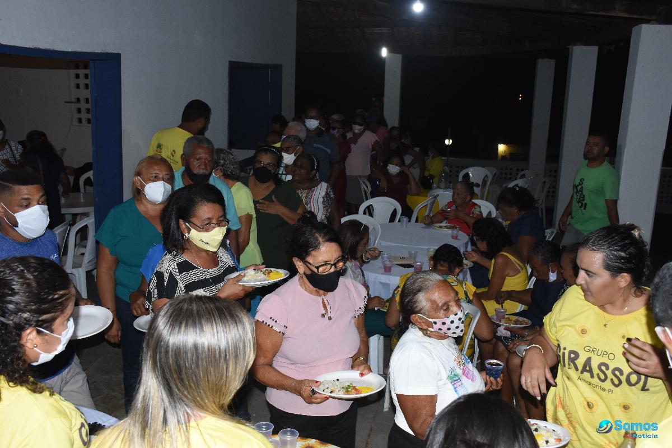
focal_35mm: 34
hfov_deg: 55.1
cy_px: 224
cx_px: 336
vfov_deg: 38.4
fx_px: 644
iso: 1000
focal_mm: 23
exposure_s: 1/100
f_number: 6.3
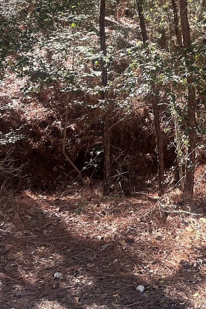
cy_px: 8
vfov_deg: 32.1
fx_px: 497
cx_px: 267
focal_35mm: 58
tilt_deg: +2.9
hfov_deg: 21.2
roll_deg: -0.6
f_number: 1.78
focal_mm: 6.86
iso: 64
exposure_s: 1/225
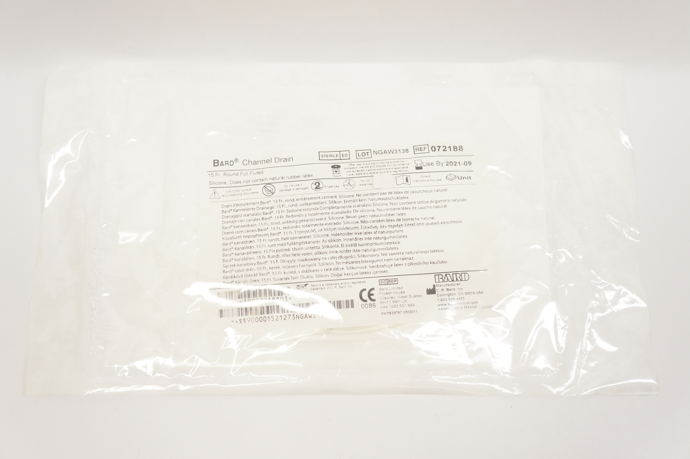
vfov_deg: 39.9
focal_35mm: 33
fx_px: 632
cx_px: 345
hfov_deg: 57.3
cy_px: 230
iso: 400
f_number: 5
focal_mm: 22
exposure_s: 1/100
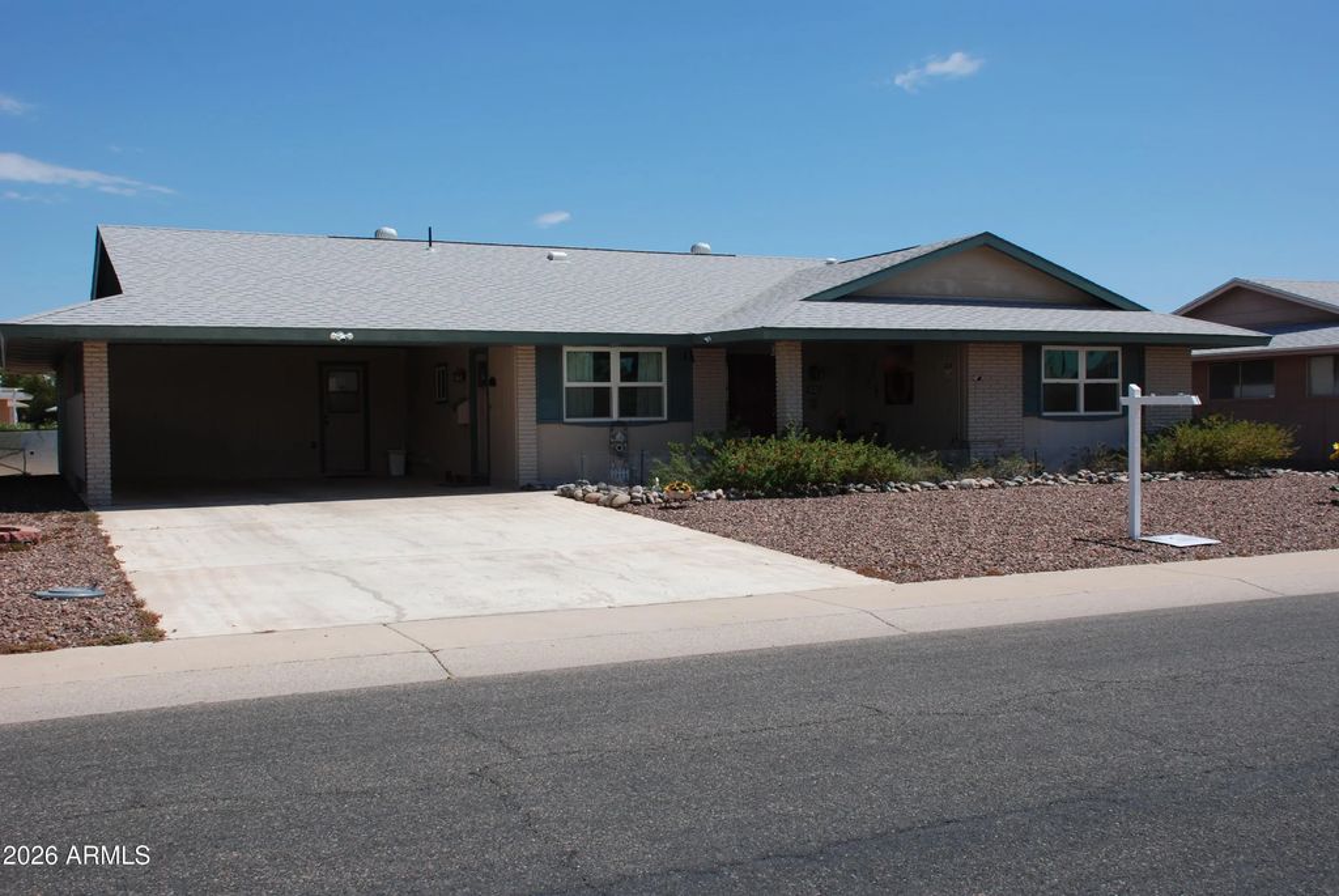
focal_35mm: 36
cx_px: 670
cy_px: 448
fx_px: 1340
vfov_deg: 37.0
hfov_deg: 53.1
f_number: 8
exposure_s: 1/250
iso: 100
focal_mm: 24
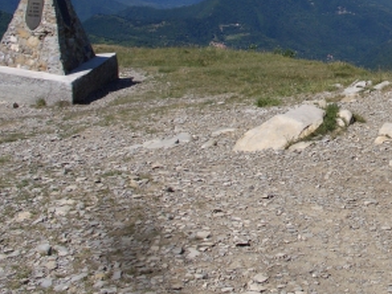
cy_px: 24
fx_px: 759
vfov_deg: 21.4
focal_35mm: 67
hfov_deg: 27.7
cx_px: 366
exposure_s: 1/800
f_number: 5.6
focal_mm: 7.1
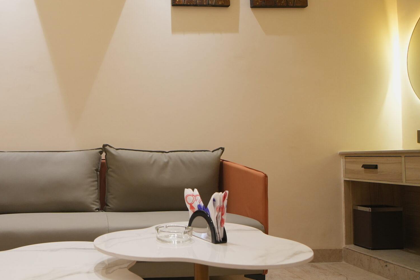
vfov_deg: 42.3
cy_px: 153
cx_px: 102
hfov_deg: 57.1
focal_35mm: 31
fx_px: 362
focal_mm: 18
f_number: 4.5
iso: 1250
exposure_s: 1/100
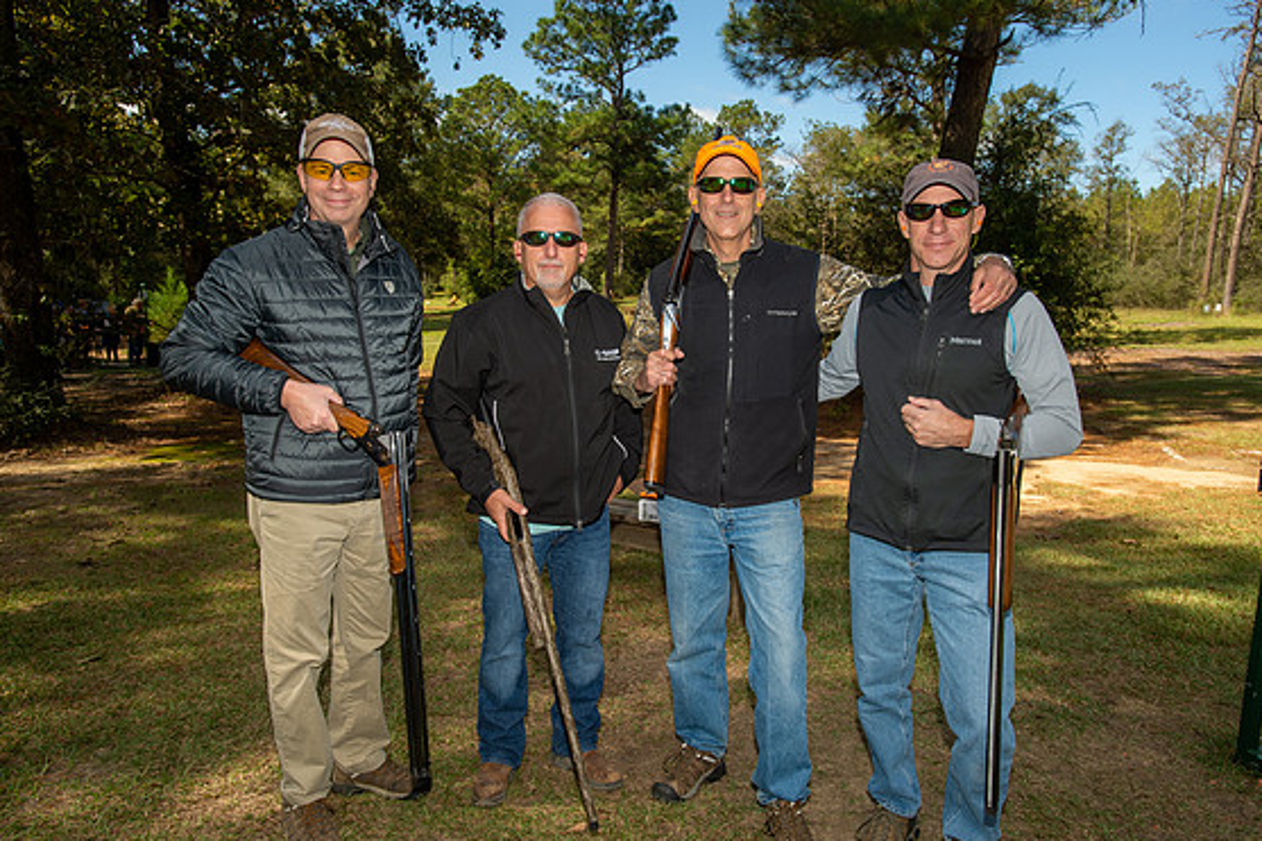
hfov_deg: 71.5
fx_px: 876
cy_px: 428
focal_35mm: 25
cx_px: 637
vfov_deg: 51.3
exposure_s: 1/160
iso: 125
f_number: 6.3
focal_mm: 24
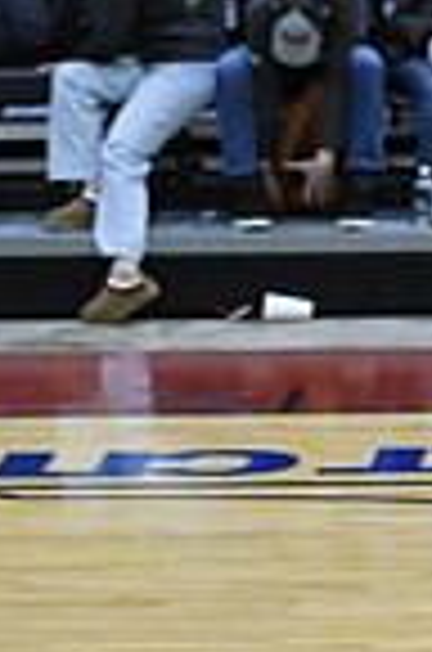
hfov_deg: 3.2
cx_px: 1269
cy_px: 614
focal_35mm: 421
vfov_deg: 4.9
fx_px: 7614
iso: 3200
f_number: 2.8
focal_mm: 70
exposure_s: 1/400
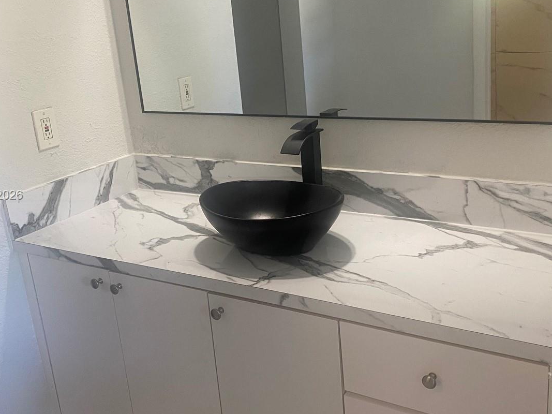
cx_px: 275
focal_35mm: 39
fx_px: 622
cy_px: 196
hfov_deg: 47.9
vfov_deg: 36.8
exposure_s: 1/60
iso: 125
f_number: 1.8
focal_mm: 4.25
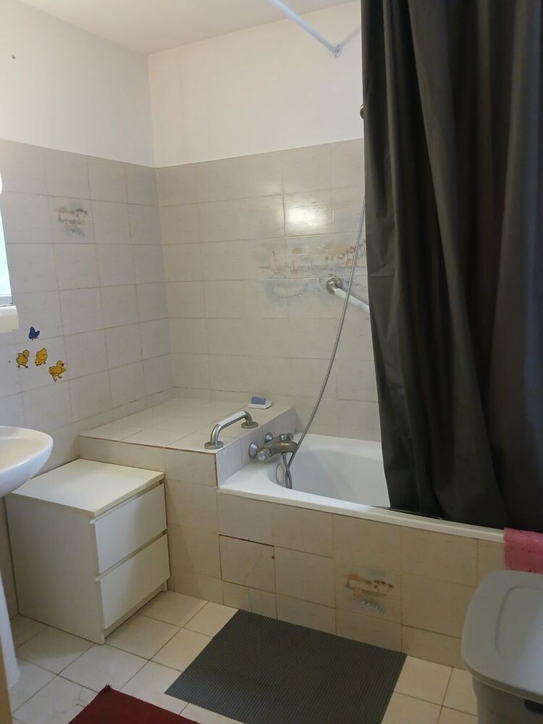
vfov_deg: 67.3
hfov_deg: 53.1
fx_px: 544
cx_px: 272
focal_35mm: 26
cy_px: 362
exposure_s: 1/25
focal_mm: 3.98
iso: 320
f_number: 1.8
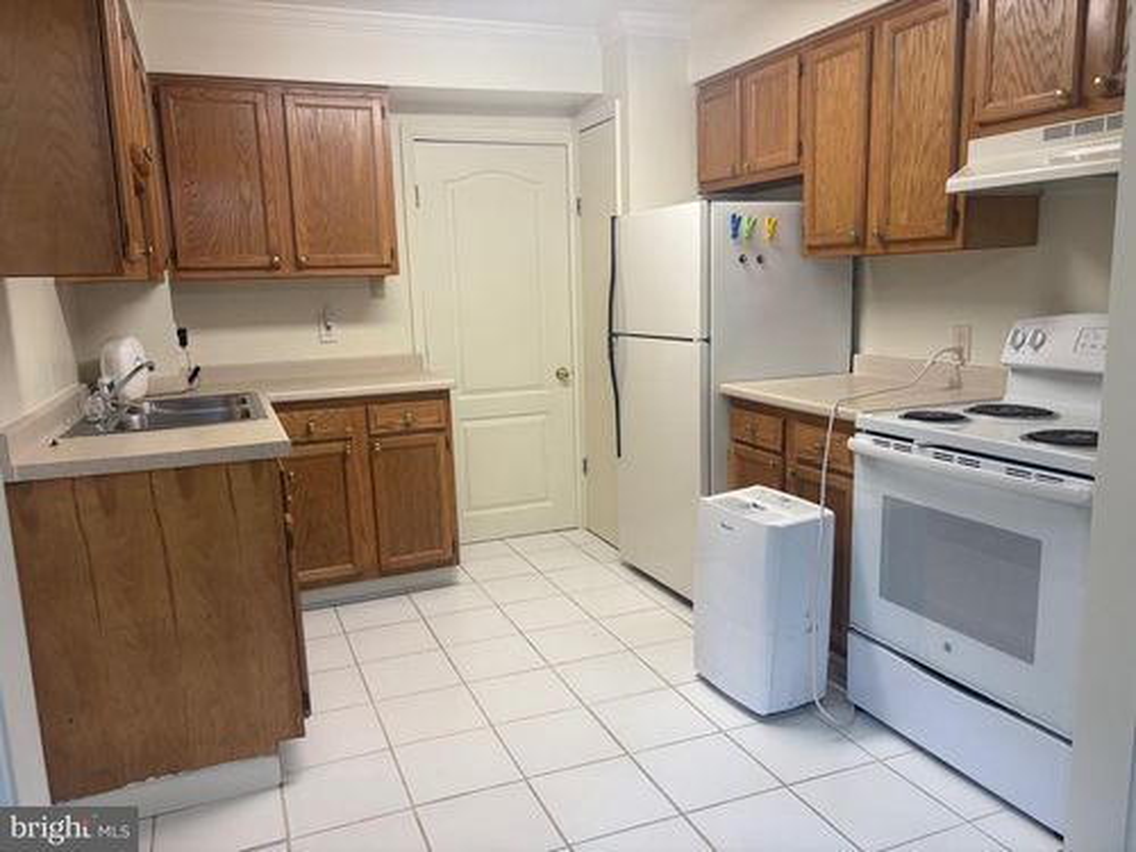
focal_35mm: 26
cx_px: 568
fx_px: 853
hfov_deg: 67.3
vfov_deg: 53.1
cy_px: 426
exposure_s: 1/60
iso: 125
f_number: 1.6
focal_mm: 5.96
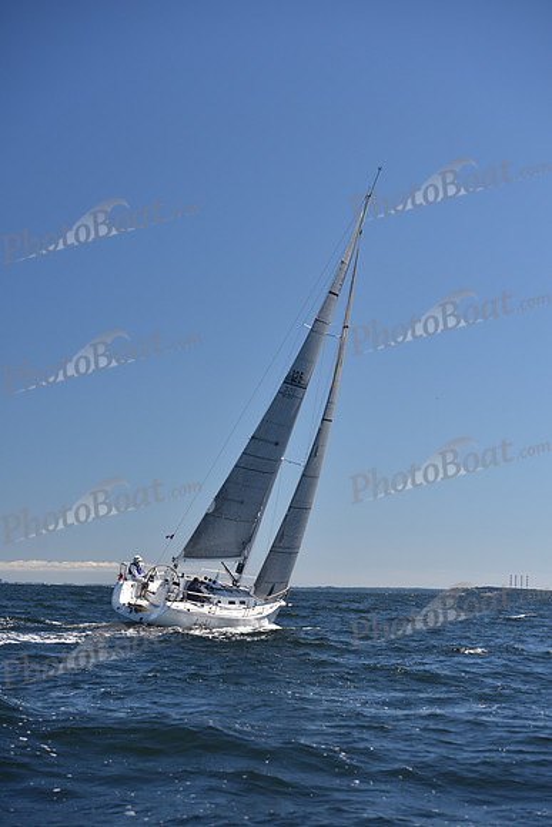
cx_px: 276
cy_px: 414
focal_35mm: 70
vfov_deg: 28.8
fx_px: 1609
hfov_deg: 19.5
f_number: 4.5
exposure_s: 1/800
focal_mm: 70
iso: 200
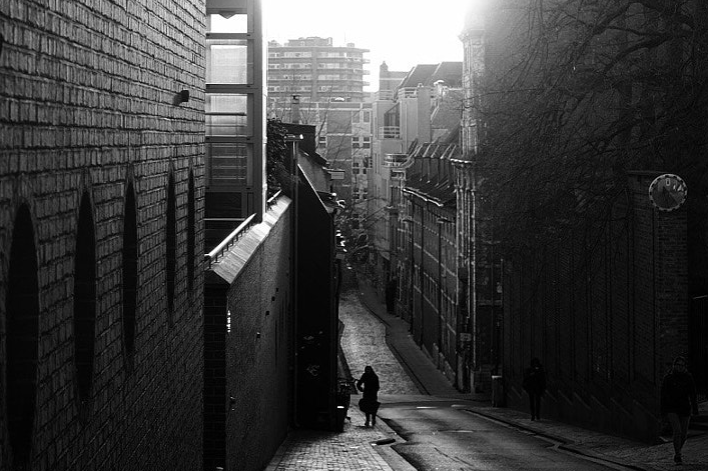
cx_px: 183
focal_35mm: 120
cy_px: 114
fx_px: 2359
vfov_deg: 11.4
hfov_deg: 17.0
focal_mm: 35
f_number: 3.2
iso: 200
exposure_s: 1/125
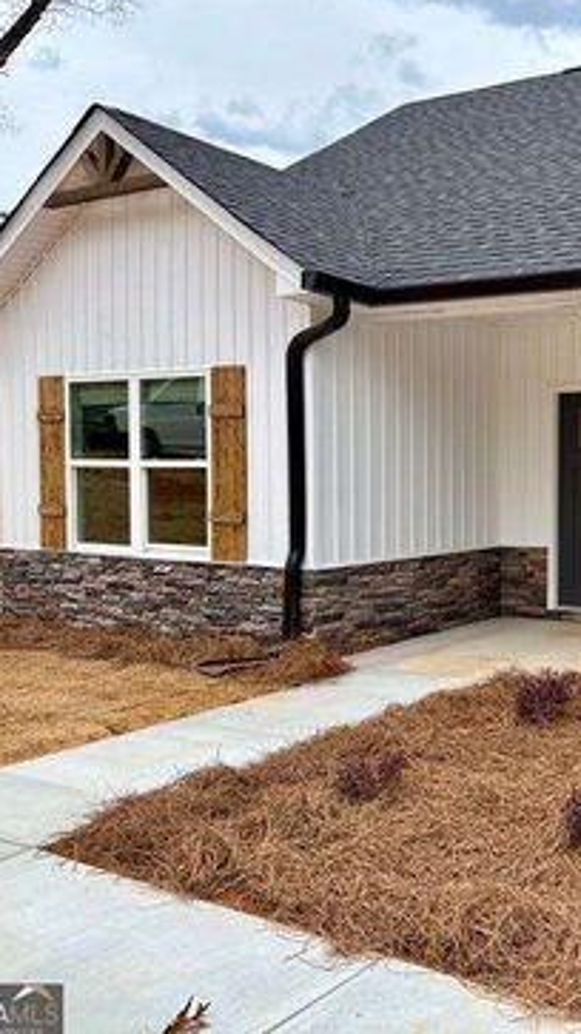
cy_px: 503
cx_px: 615
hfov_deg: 30.0
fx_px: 987
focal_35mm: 36
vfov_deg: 55.3
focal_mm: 6.76
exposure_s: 1/1215
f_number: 1.78
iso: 80
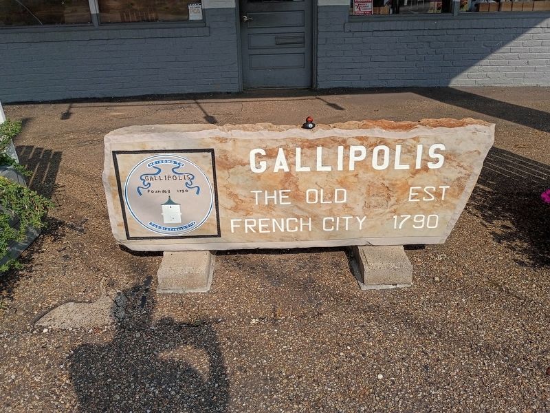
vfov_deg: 48.2
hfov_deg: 61.7
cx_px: 275
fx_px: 461
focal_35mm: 29
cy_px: 206
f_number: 1.8
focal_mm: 4.27
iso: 102
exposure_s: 1/1307
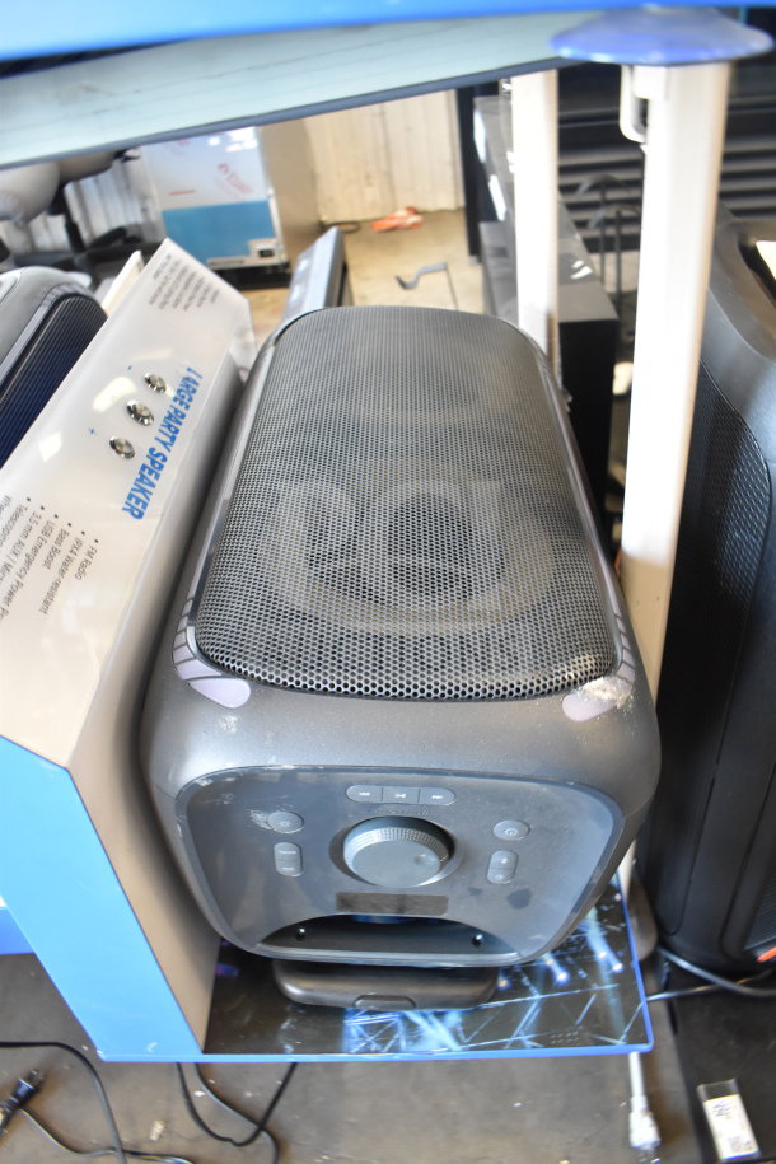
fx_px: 873
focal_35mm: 27
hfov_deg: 47.9
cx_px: 388
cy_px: 582
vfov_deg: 67.4
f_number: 3.5
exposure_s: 1/30
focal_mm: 18
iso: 1400
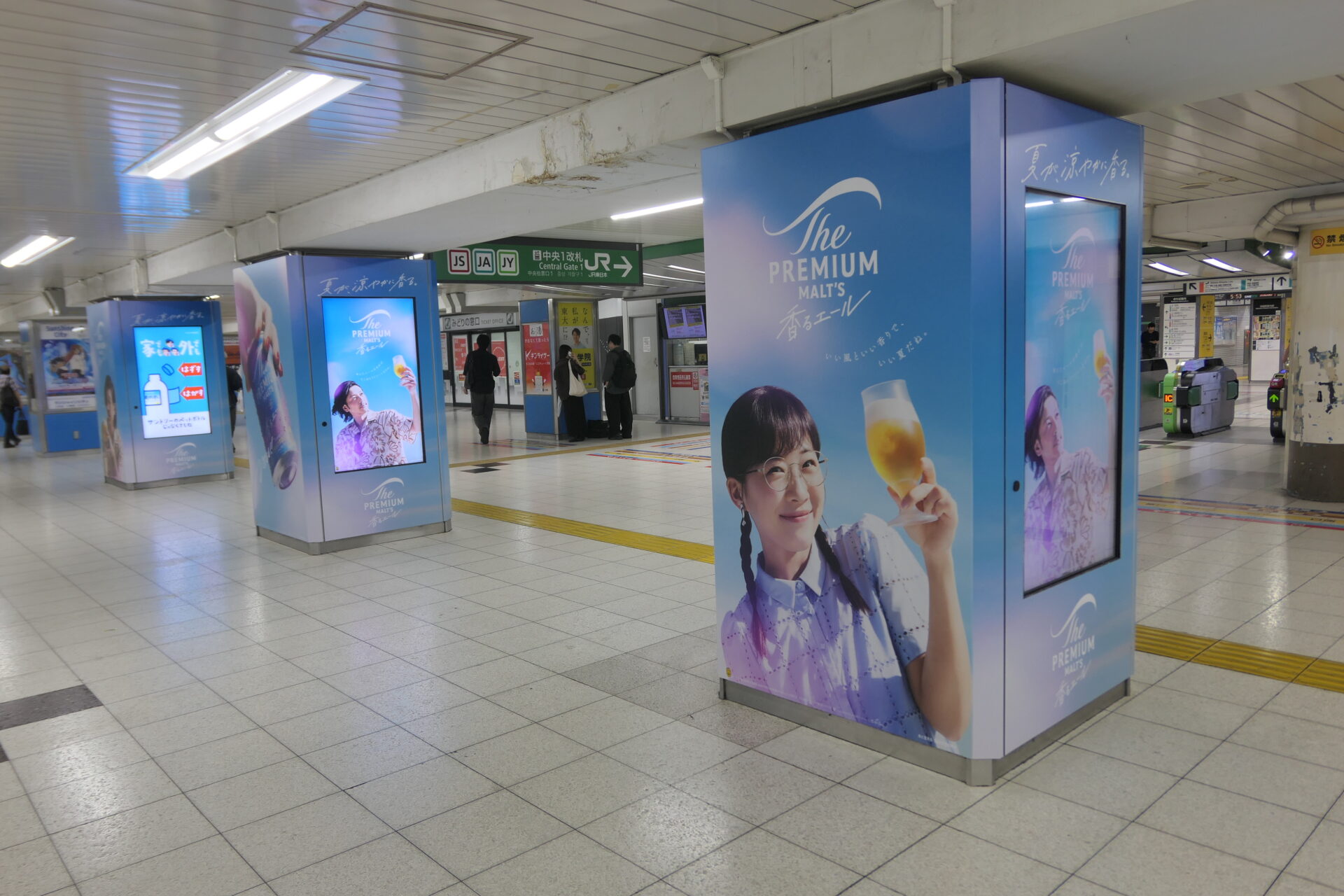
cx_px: 672
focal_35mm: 24
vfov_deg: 53.1
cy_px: 448
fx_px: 896
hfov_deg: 73.7
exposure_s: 1/125
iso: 125
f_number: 2.5
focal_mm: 8.8
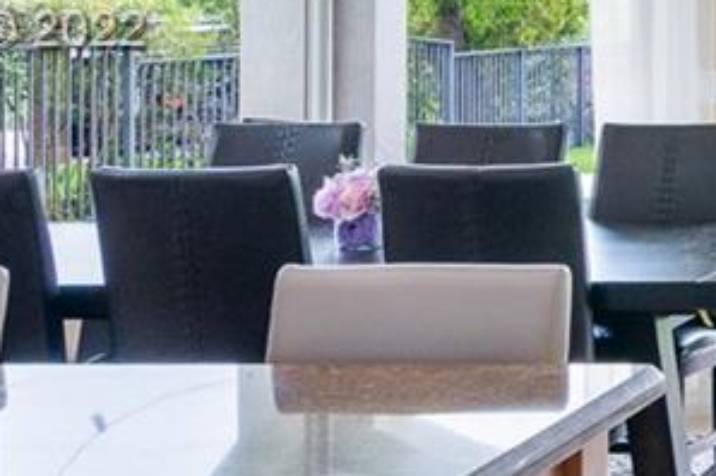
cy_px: 34
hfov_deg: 18.4
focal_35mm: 86
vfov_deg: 15.6
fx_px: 1709
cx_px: 1300
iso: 500
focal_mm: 16
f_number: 7.1
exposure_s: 1/60
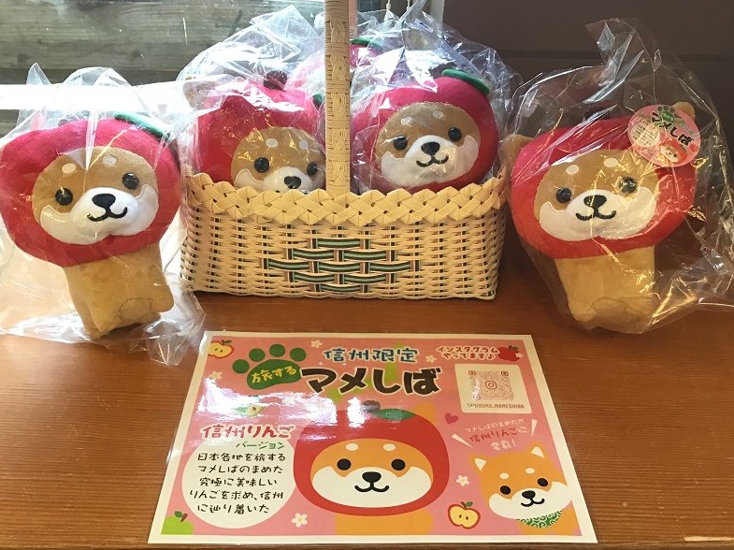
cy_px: 273
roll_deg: -3.3
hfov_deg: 56.8
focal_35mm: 32
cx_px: 367
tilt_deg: -35.8
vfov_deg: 44.1
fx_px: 678
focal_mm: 3.3
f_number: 2.4
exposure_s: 1/33
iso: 125
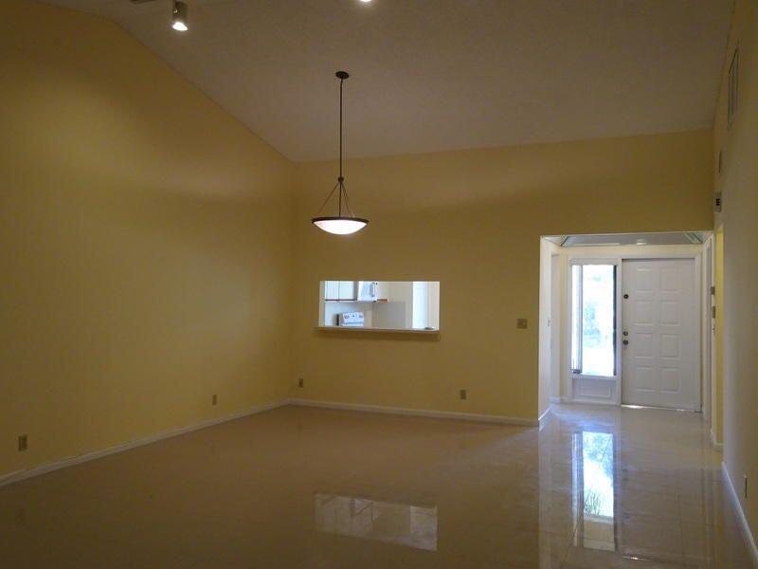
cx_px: 379
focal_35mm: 29
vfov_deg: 48.2
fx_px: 635
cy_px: 284
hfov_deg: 61.7
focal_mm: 4.92
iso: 320
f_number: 3.5
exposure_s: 1/30
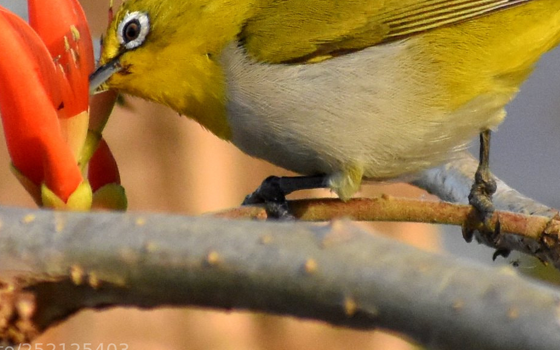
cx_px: 297
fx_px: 12117
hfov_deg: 2.6
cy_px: 74
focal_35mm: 794
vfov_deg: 1.7
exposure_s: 1/1600
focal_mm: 300
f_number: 6.3
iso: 1600
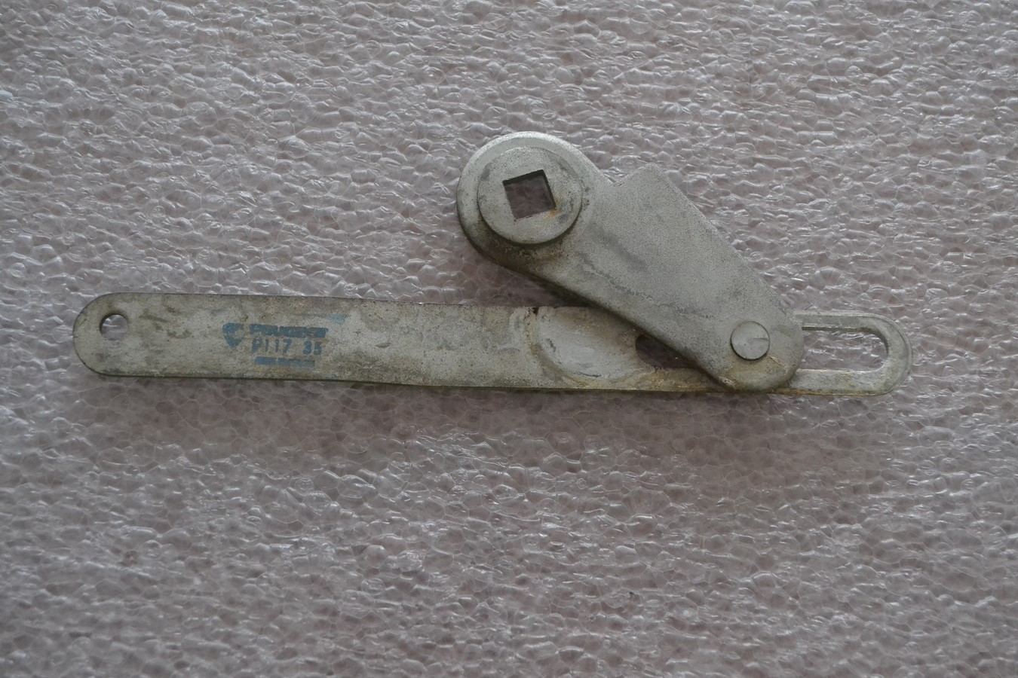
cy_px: 339
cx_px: 509
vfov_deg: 26.5
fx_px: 1442
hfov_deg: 38.9
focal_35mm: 51
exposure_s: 1/60
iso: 3200
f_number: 5
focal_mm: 34
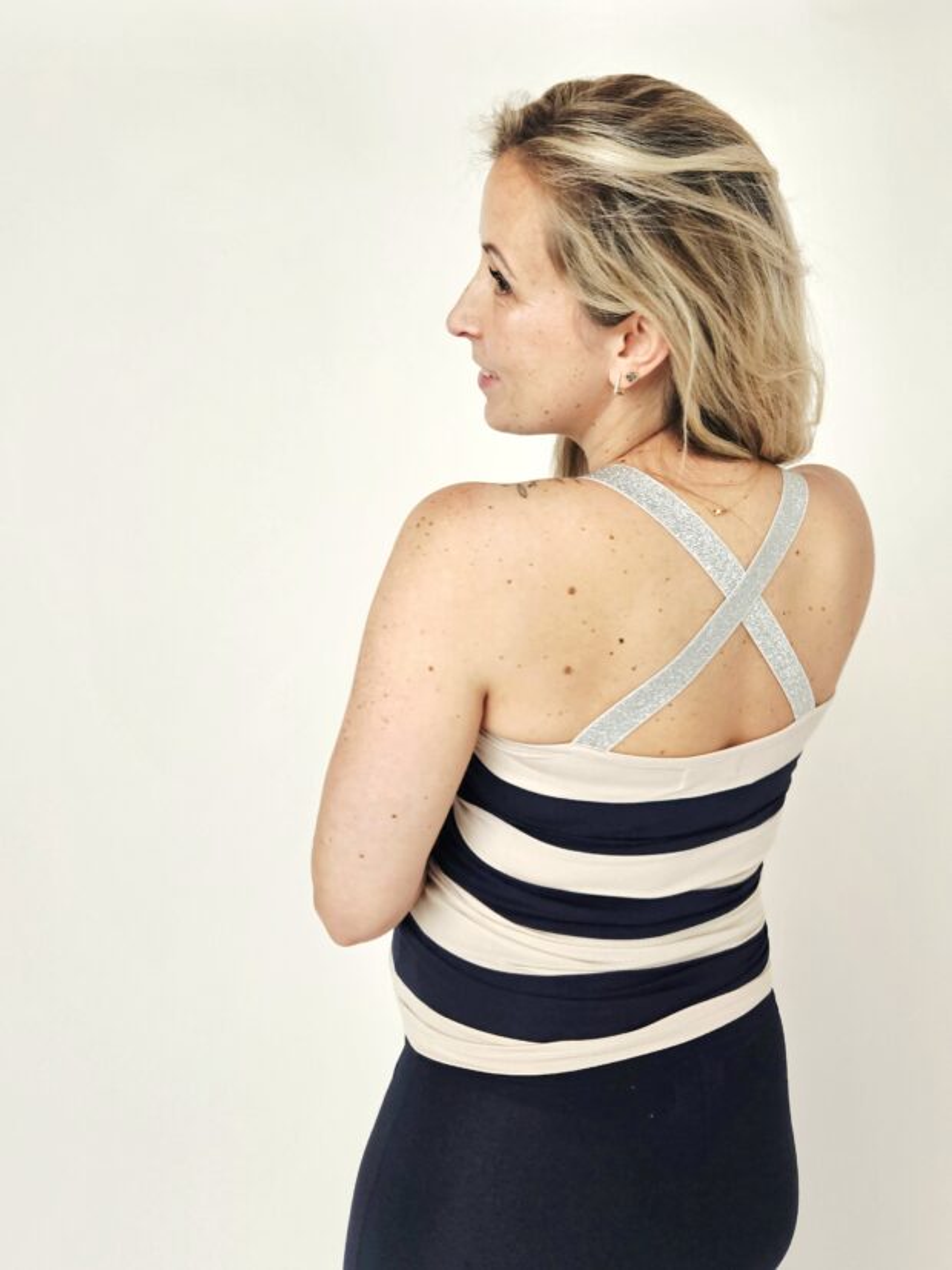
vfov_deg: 73.9
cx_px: 476
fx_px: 843
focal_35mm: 23
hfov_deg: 58.9
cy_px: 635
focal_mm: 5.4
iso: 100
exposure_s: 1/192
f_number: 1.8
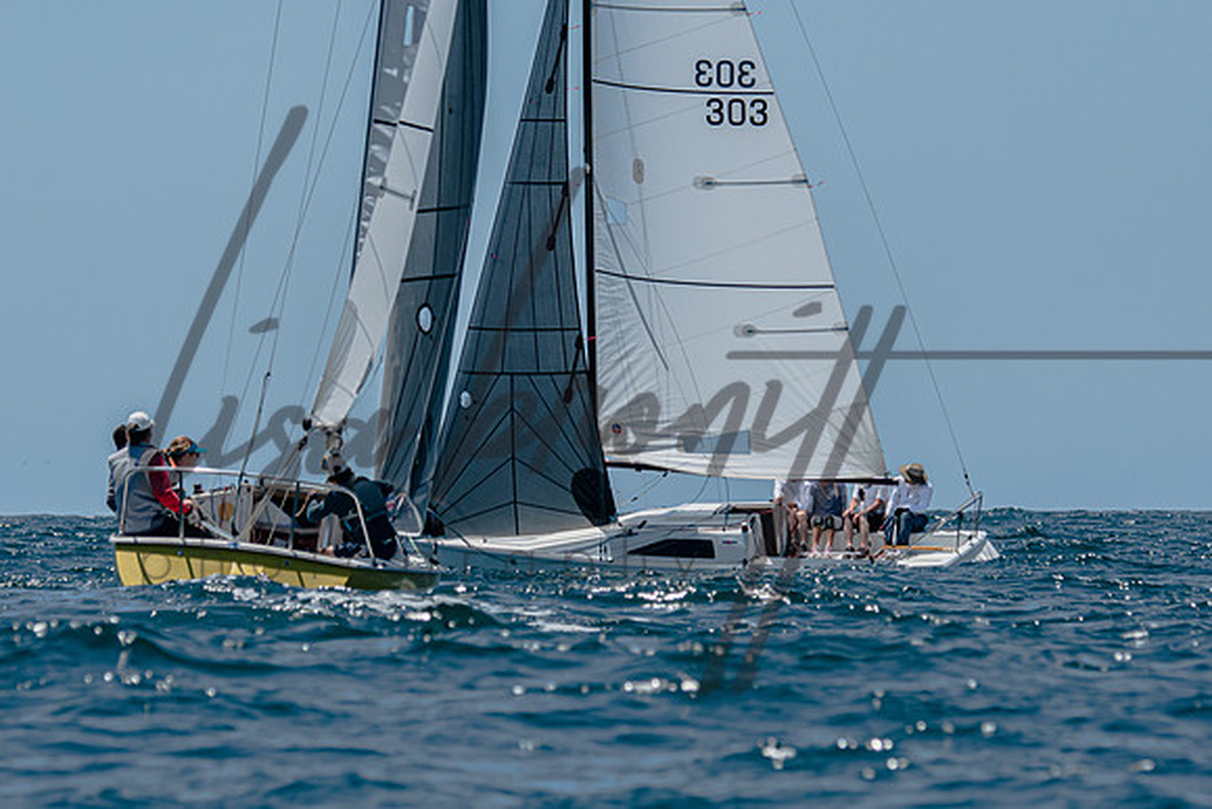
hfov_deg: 5.3
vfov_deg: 3.5
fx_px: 13215
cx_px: 713
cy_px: 372
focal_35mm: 392
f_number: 5.3
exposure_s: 1/2000
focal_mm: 220
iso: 200
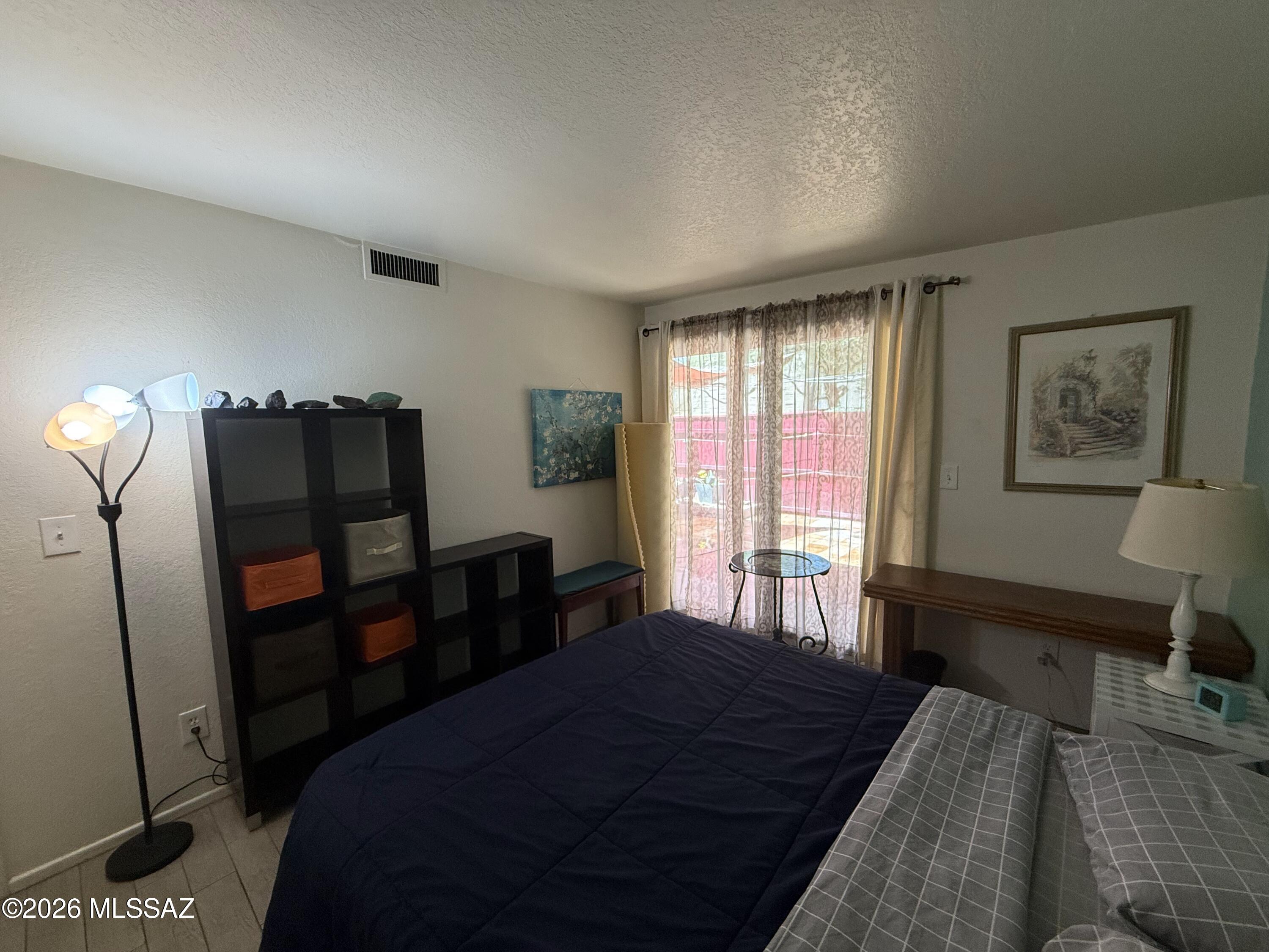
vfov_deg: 85.7
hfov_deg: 102.1
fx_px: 513
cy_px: 476
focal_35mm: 14
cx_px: 634
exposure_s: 1/120
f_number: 2.2
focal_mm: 2.22
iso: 320
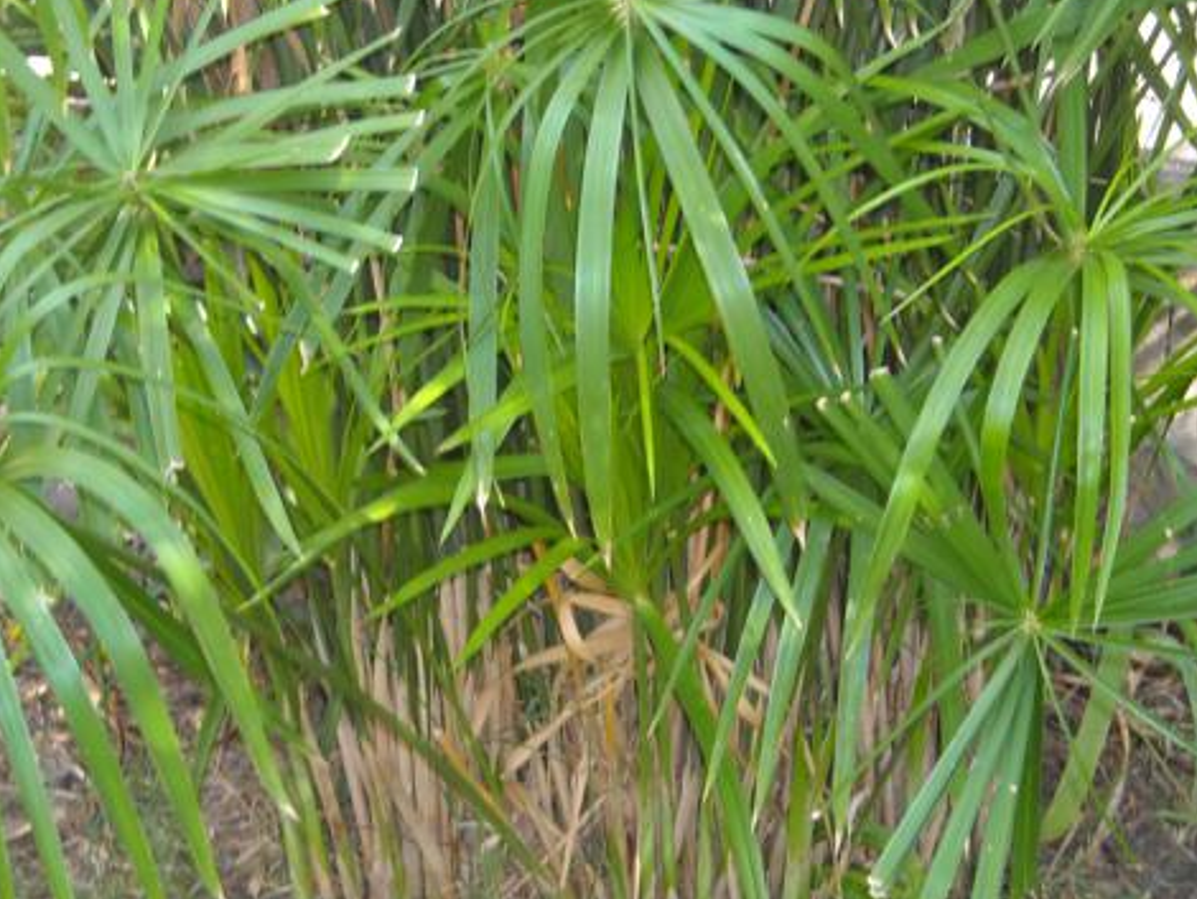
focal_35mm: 83
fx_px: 2872
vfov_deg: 17.8
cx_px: 565
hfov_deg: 23.5
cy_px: 456
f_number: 3.5
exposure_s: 1/125
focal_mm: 9.87
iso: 100
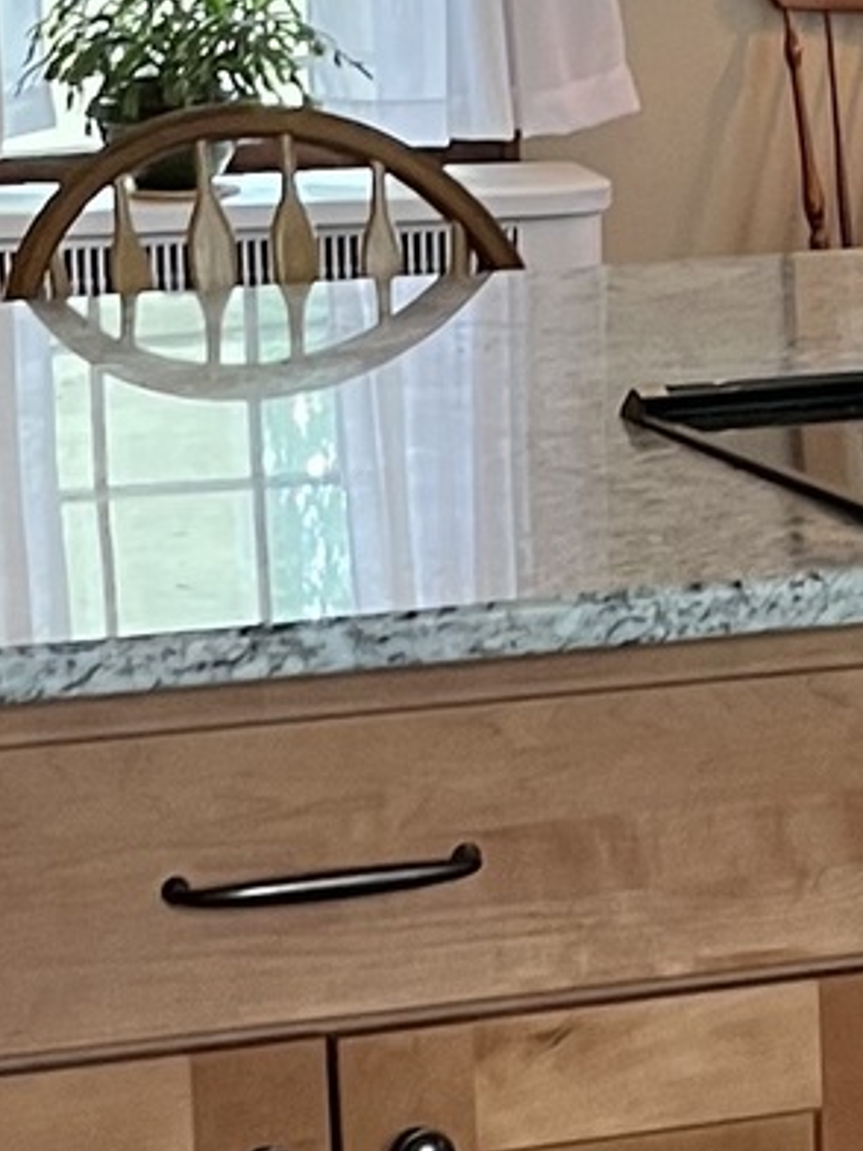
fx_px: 5086
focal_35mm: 153
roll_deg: +2.4
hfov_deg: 9.5
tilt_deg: -8.2
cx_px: 1253
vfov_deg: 12.9
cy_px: 517
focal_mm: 5.1
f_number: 1.6
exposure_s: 1/60
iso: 160
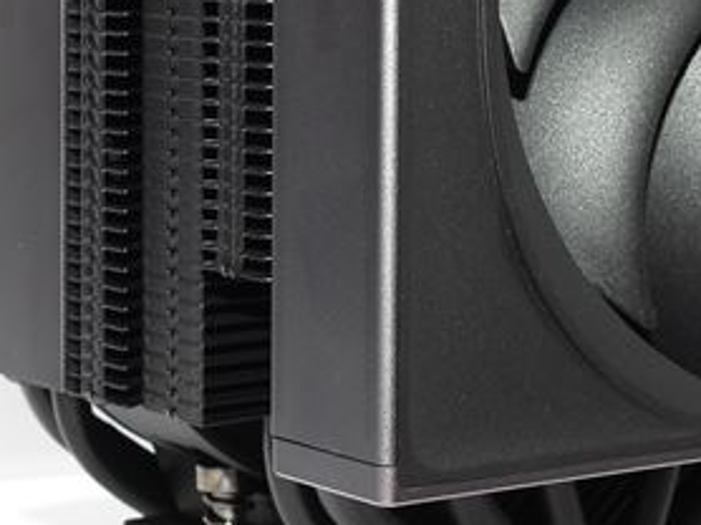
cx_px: 421
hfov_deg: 15.3
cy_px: 109
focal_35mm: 129
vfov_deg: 11.4
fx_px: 2610
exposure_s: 1/30
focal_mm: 6.2
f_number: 3.2
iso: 100
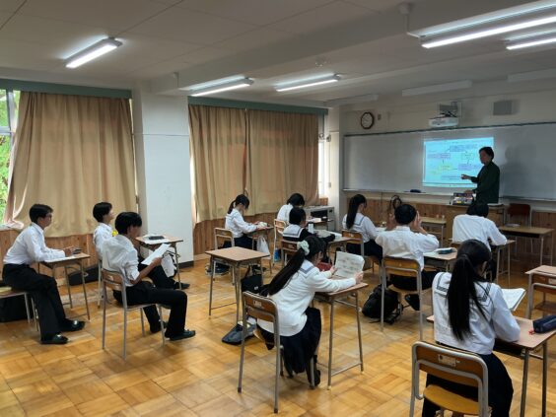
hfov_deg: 61.7
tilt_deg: -6.2
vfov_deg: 48.2
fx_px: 466
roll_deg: +0.8
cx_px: 278
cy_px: 208
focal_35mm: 29
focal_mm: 3
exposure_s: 1/100
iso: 64
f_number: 1.8
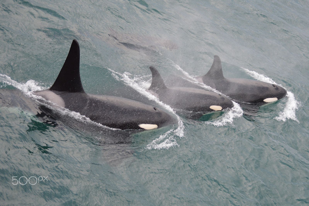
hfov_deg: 21.9
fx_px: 798
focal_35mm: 93
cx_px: 154
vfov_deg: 14.7
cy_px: 103
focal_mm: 62
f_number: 4.2
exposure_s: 1/640
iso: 400
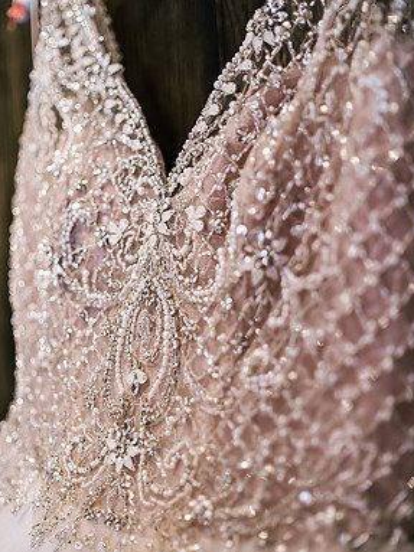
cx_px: 175
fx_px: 814
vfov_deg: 37.5
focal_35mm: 51
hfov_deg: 28.5
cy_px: 276
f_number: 1.4
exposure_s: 1/250
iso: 640
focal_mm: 35
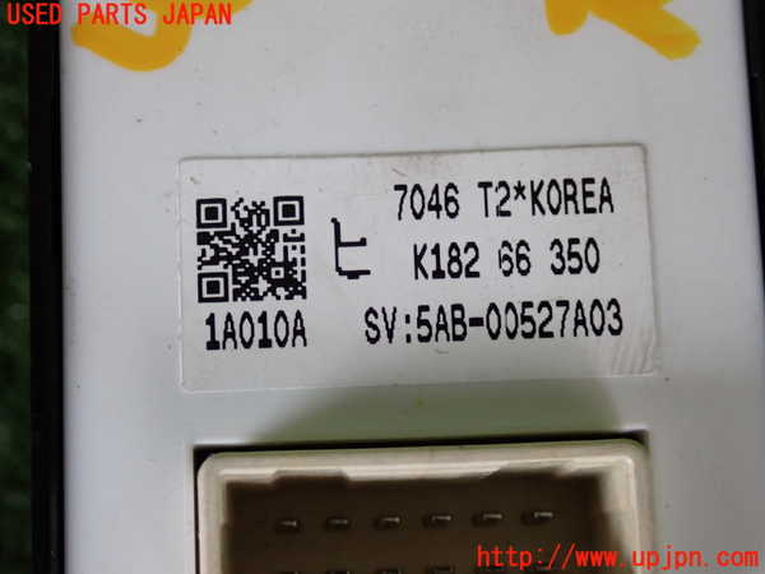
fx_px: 1702
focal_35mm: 77
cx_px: 382
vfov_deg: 19.1
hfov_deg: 25.3
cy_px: 287
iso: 320
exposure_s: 1/80
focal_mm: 13.65
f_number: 4.1
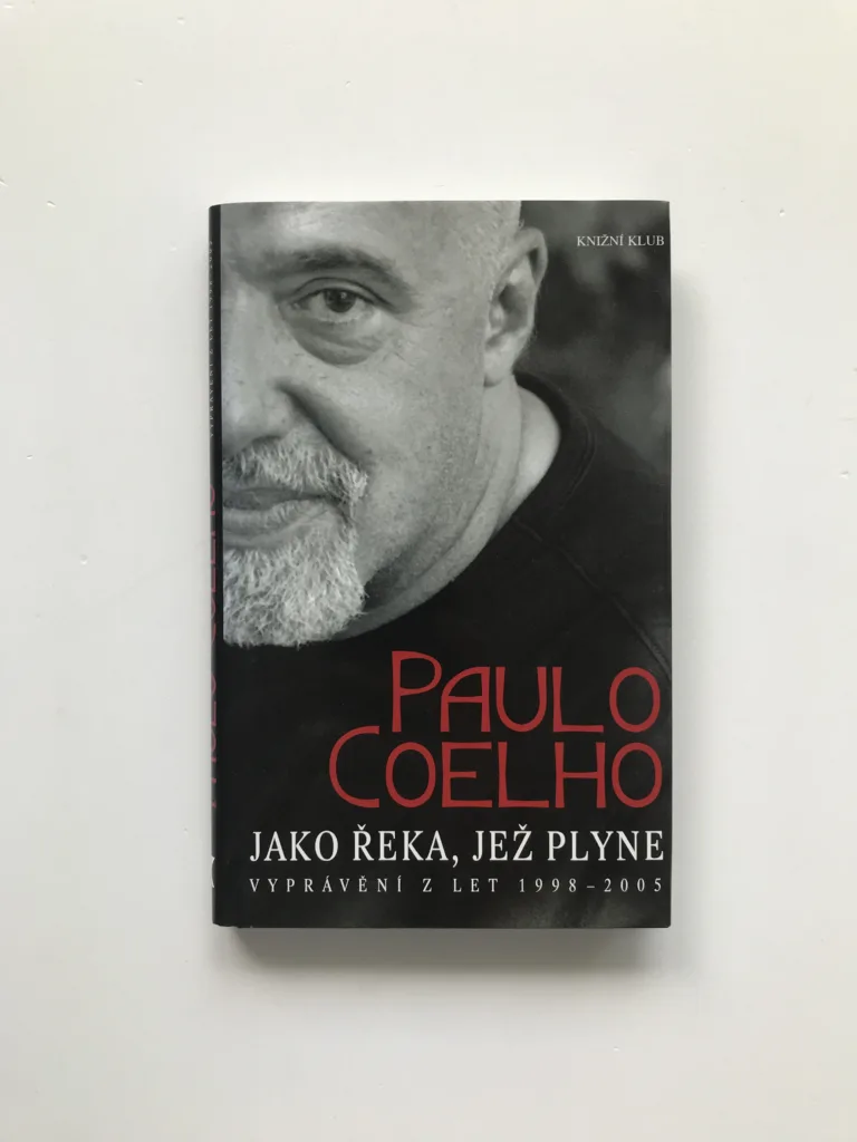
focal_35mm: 28
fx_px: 924
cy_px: 571
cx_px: 428
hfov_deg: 49.7
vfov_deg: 63.4
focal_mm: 3.99
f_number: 1.8
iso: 25
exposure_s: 1/93
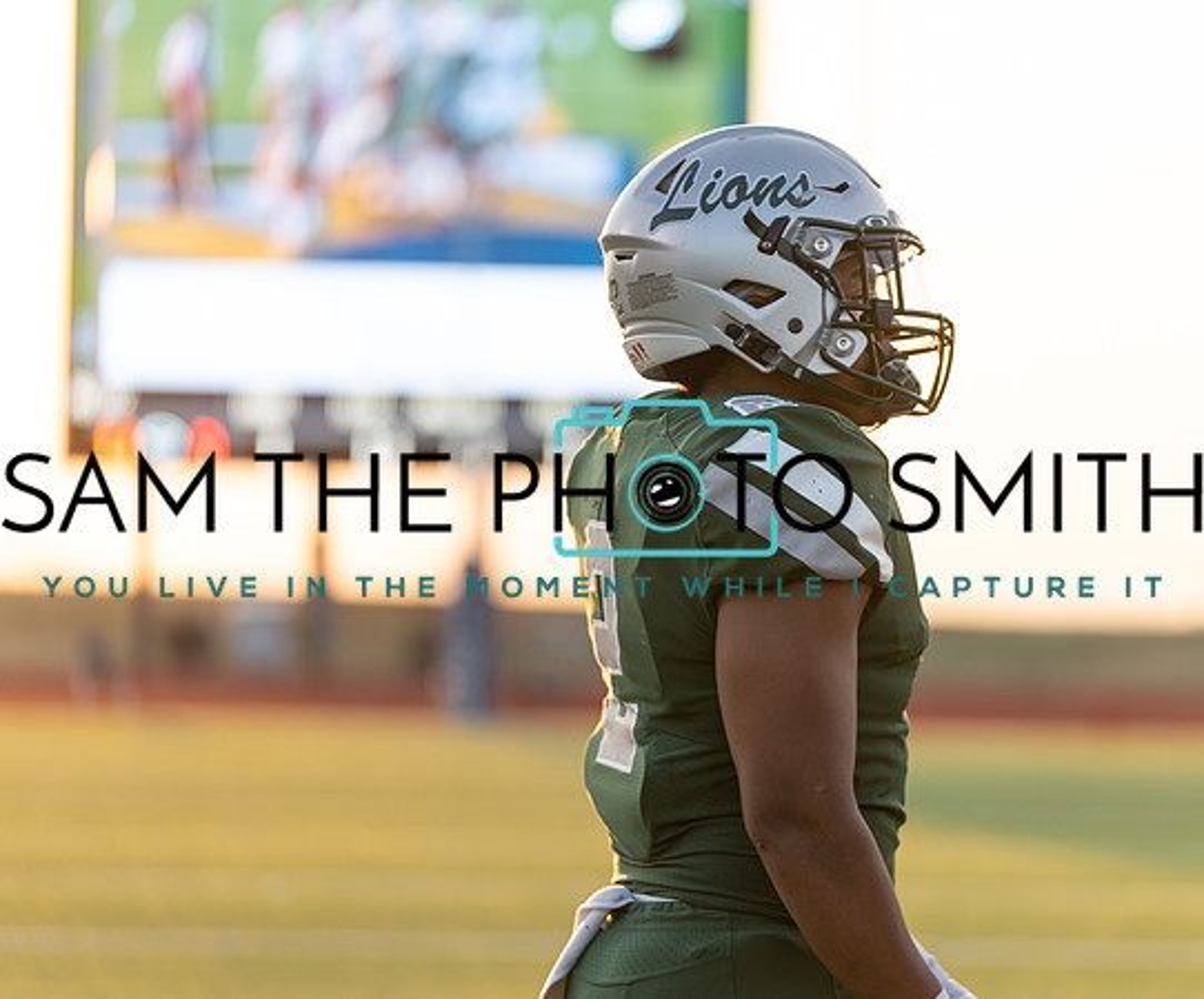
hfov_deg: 11.2
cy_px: 486
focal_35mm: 169
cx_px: 772
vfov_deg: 9.3
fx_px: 6127
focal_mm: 142
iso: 160
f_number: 2.8
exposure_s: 1/400
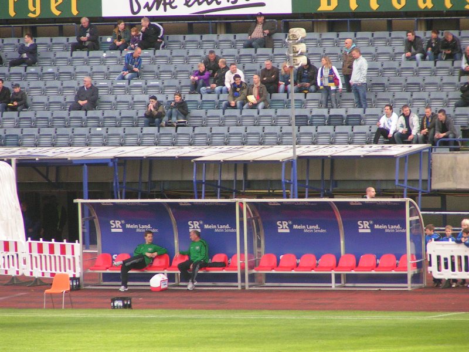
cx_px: 234
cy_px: 176
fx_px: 5148
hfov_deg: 5.2
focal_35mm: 380
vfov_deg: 3.9
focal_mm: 58
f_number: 3.5
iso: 160
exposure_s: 1/400
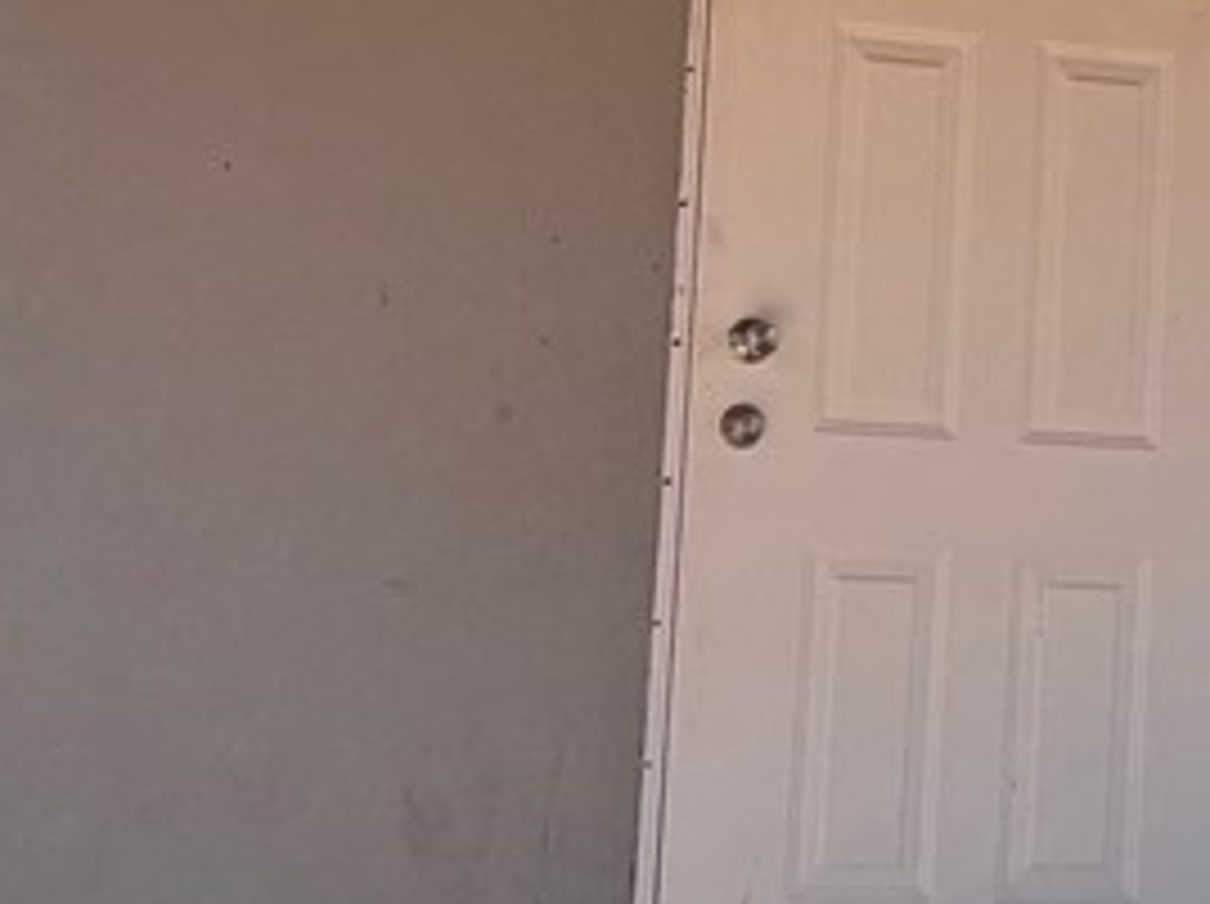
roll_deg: -2.9
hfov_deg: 13.1
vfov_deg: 10.3
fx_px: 4992
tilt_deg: +6.5
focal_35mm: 143
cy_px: 99
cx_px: 1750
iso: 80
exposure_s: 1/1215
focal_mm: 6.76
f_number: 1.78
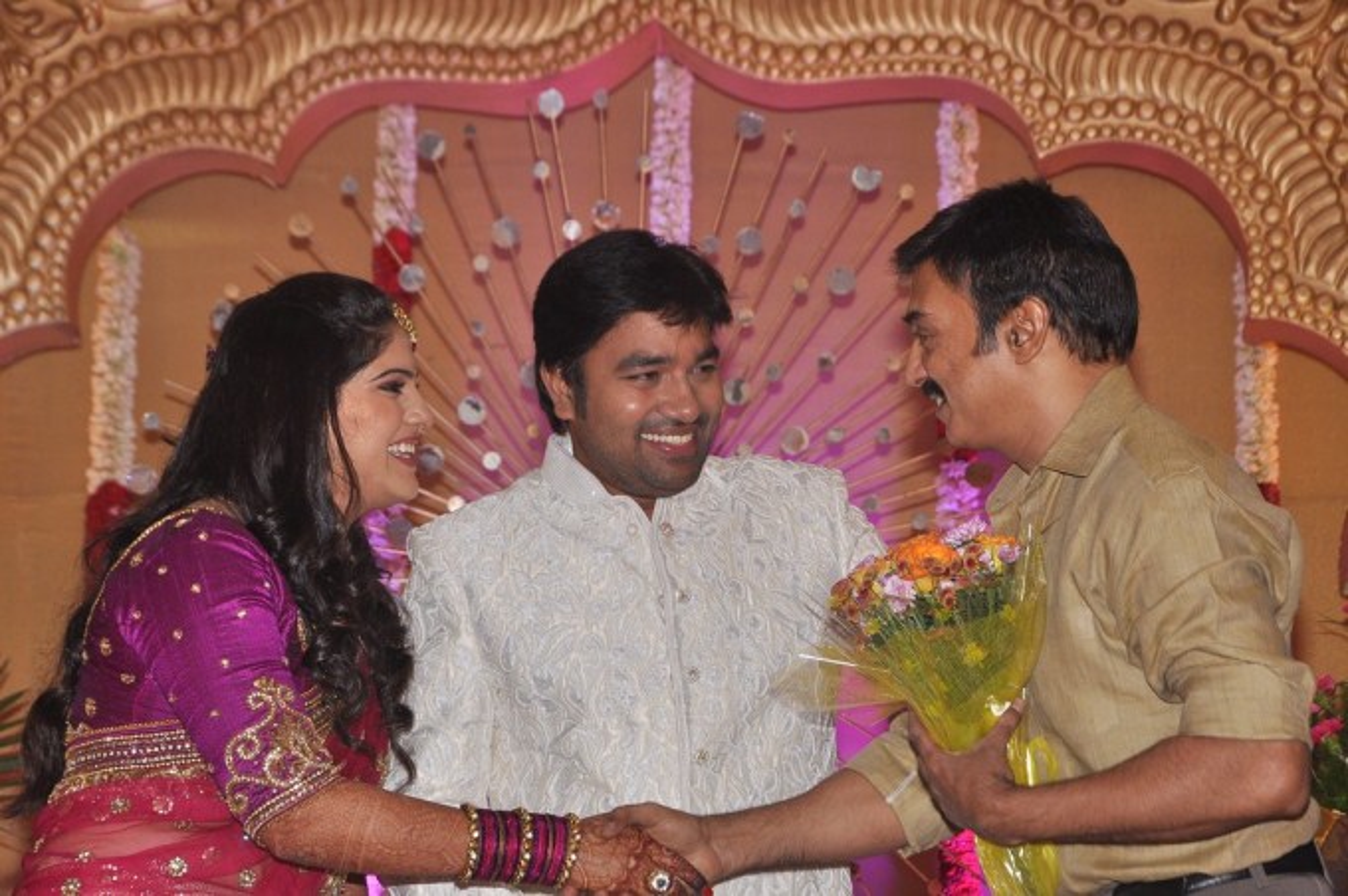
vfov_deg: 10.7
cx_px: 674
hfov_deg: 16.1
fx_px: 4769
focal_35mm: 128
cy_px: 448
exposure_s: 1/125
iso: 400
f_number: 11
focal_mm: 85
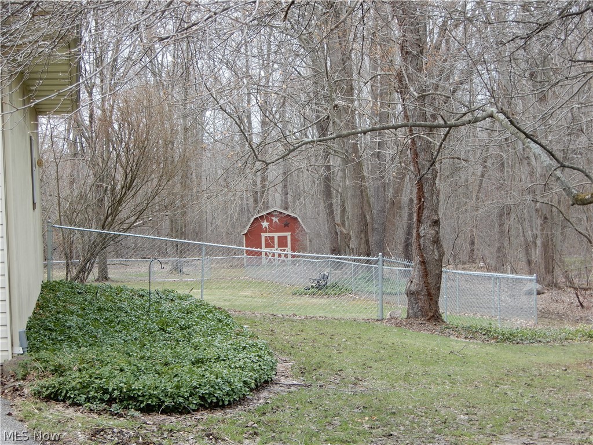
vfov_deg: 19.1
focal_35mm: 77
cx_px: 296
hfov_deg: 25.3
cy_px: 222
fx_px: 1319
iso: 80
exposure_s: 1/80
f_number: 4.5
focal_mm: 13.7
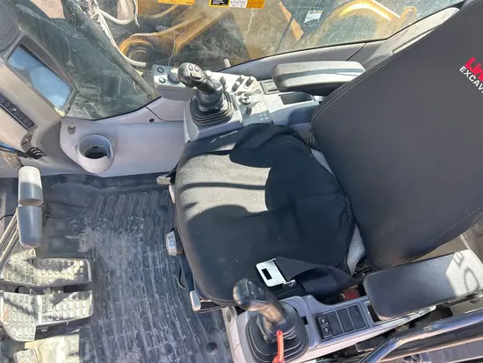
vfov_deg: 53.1
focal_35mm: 26
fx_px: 363
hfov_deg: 67.3
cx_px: 242
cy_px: 182
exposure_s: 1/190
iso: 40
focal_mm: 5.7
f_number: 1.5
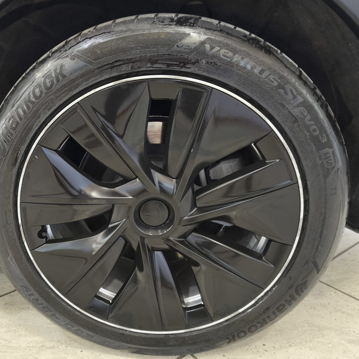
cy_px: 180
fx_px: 340
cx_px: 121
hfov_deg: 54.5
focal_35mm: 29
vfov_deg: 55.6
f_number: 1.7
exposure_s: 1/33.3
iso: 640
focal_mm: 5.35
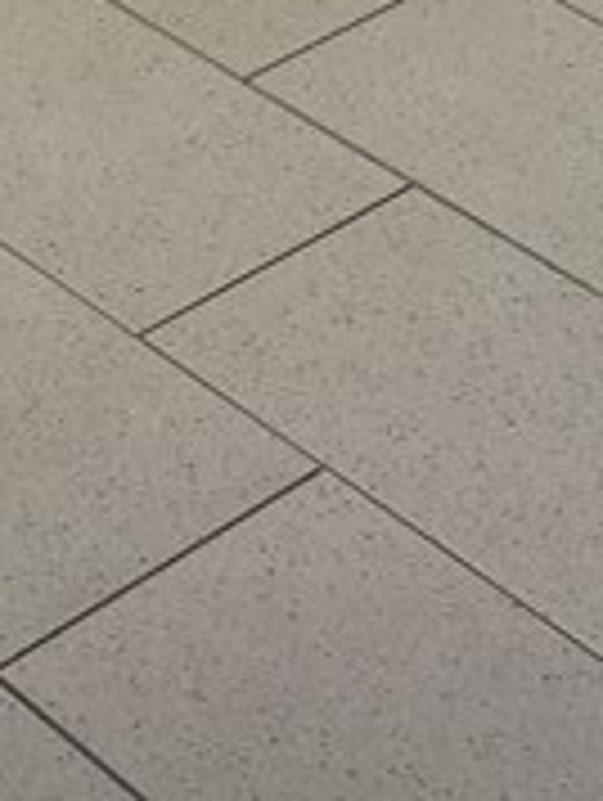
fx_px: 3198
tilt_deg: -8.3
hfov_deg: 10.8
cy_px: -1215
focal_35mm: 138
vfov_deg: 11.4
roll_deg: -4.0
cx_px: 423
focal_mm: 6.86
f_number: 1.78
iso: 125
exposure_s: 1/60
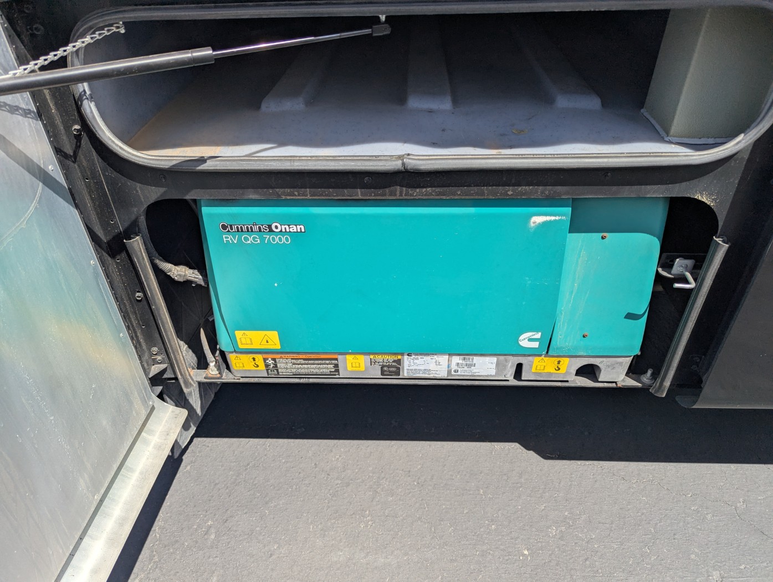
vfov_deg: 56.9
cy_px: 291
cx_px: 386
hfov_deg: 71.5
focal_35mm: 24
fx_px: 537
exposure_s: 1/1984
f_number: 1.85
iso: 45
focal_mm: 6.81
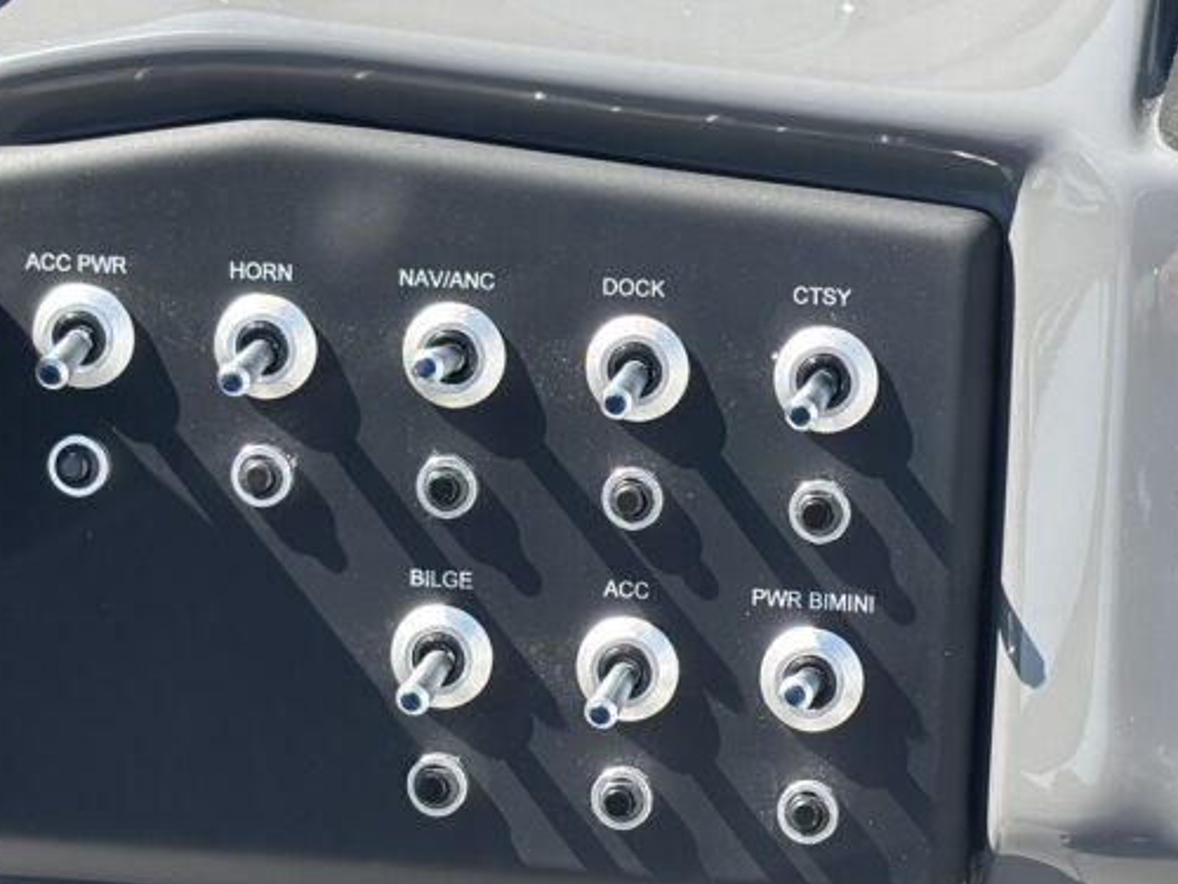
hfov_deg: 17.6
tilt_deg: -29.3
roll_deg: -0.5
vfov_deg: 13.3
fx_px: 3777
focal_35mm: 111
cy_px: 377
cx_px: 920
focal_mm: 5.96
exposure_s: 1/742
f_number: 1.6
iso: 32
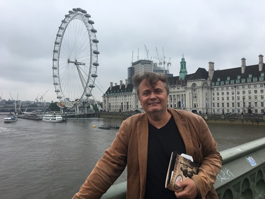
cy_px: 100
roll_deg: +0.1
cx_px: 132
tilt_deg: +1.7
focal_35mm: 29
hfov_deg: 61.6
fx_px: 222
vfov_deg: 48.2
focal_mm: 4.15
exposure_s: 1/503
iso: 25
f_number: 2.2
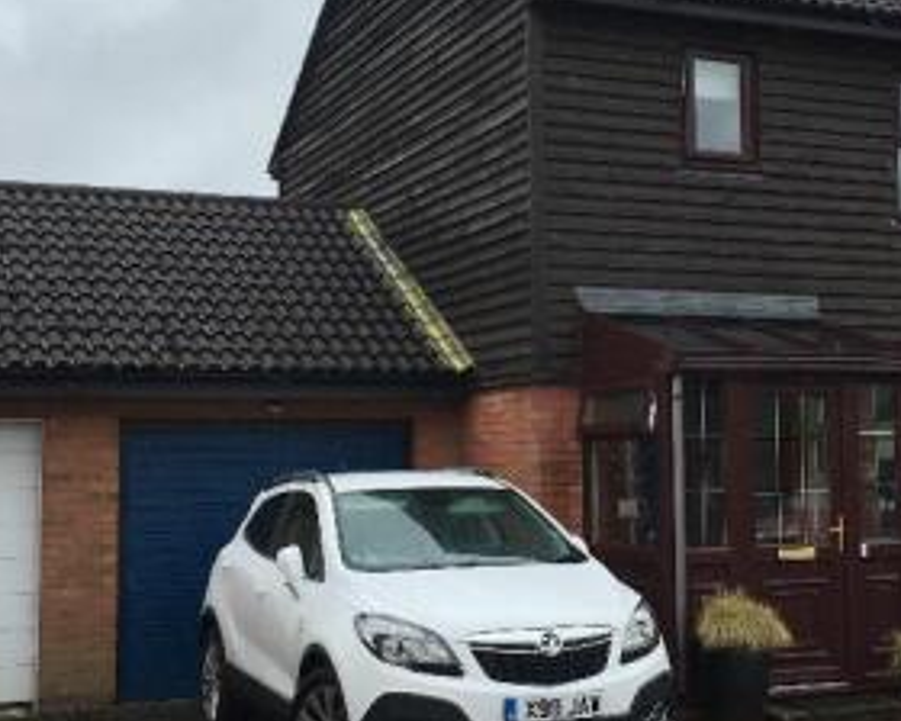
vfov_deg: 25.8
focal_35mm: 59
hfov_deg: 31.8
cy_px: 320
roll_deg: +0.7
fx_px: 1573
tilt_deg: +4.9
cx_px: 568
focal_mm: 4.15
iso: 25
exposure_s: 1/725
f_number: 2.2
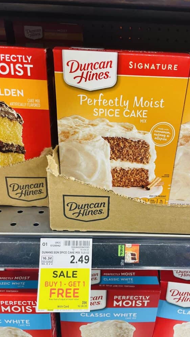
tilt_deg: -25.1
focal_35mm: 29
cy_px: 167
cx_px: 116
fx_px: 260
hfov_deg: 40.0
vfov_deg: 66.1
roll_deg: -1.6
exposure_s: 1/60
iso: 200
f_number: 1.6
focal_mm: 4.2
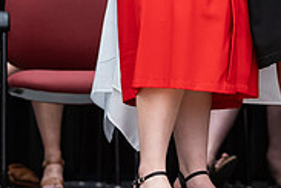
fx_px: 2950
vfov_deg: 3.6
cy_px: -151
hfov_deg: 5.5
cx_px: 200
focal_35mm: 378
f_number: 2.8
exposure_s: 1/200
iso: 1000
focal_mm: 85
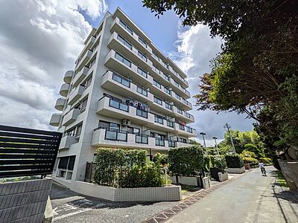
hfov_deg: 102.1
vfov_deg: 85.7
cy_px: 112
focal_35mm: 14
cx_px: 149
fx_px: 121
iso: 52
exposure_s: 1/3012
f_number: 2.2
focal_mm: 1.83
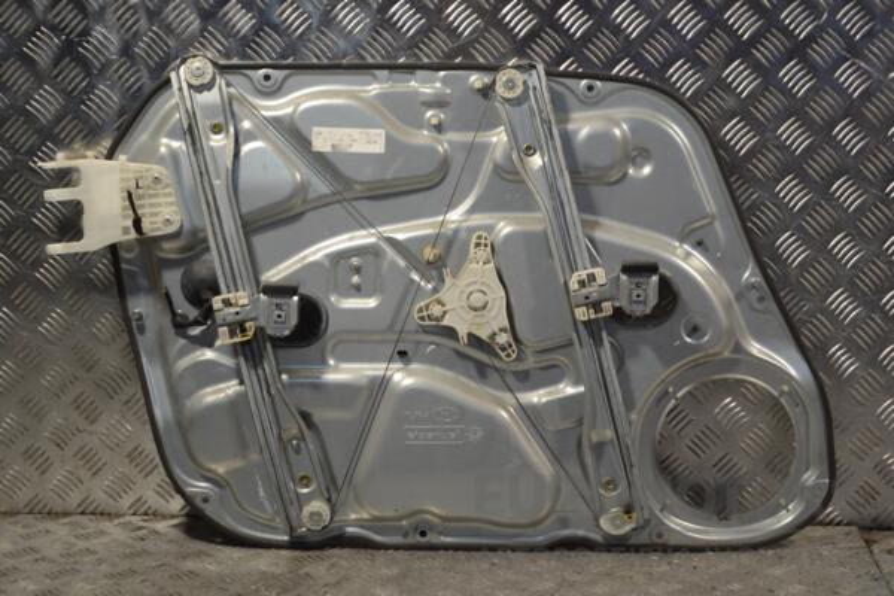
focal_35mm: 69
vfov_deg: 19.7
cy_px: 298
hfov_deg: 29.2
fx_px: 1713
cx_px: 447
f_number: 5.3
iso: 125
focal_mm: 46
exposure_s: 1/30
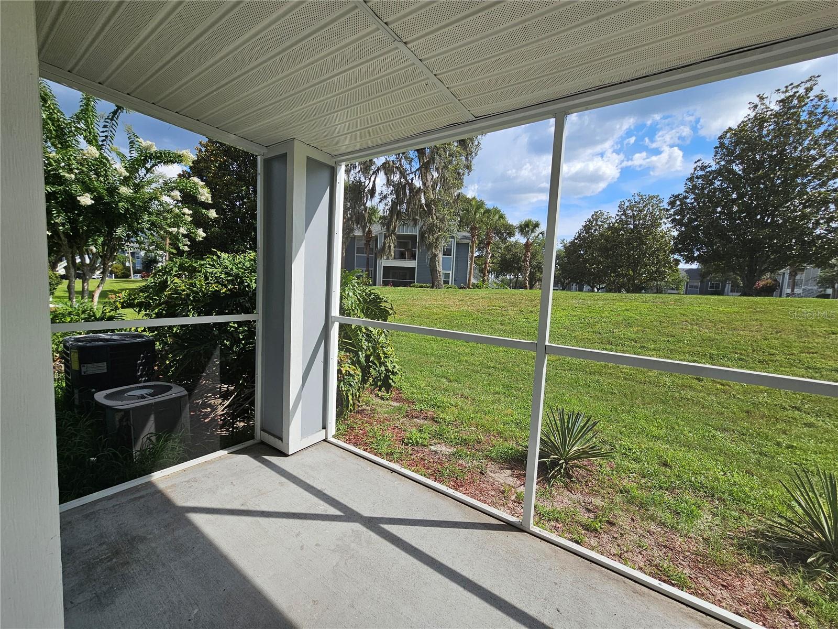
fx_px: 315
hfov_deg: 106.2
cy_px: 314
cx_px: 419
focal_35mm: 13
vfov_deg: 89.9
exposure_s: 1/1269
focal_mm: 2.2
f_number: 2.2
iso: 50
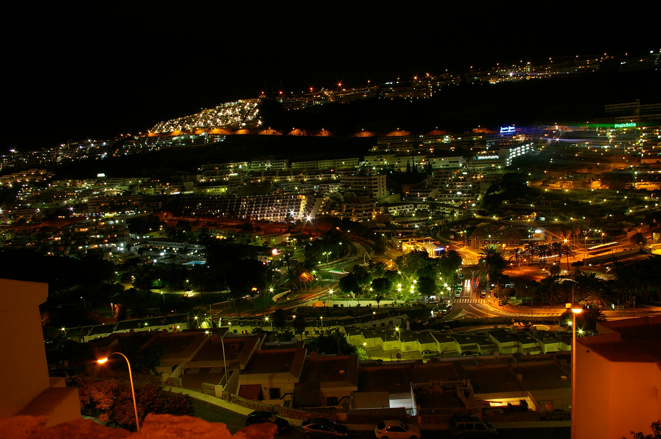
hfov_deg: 67.4
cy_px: 220
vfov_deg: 47.8
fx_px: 495
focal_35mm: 27
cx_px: 330
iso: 400
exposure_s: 2
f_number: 8
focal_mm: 18
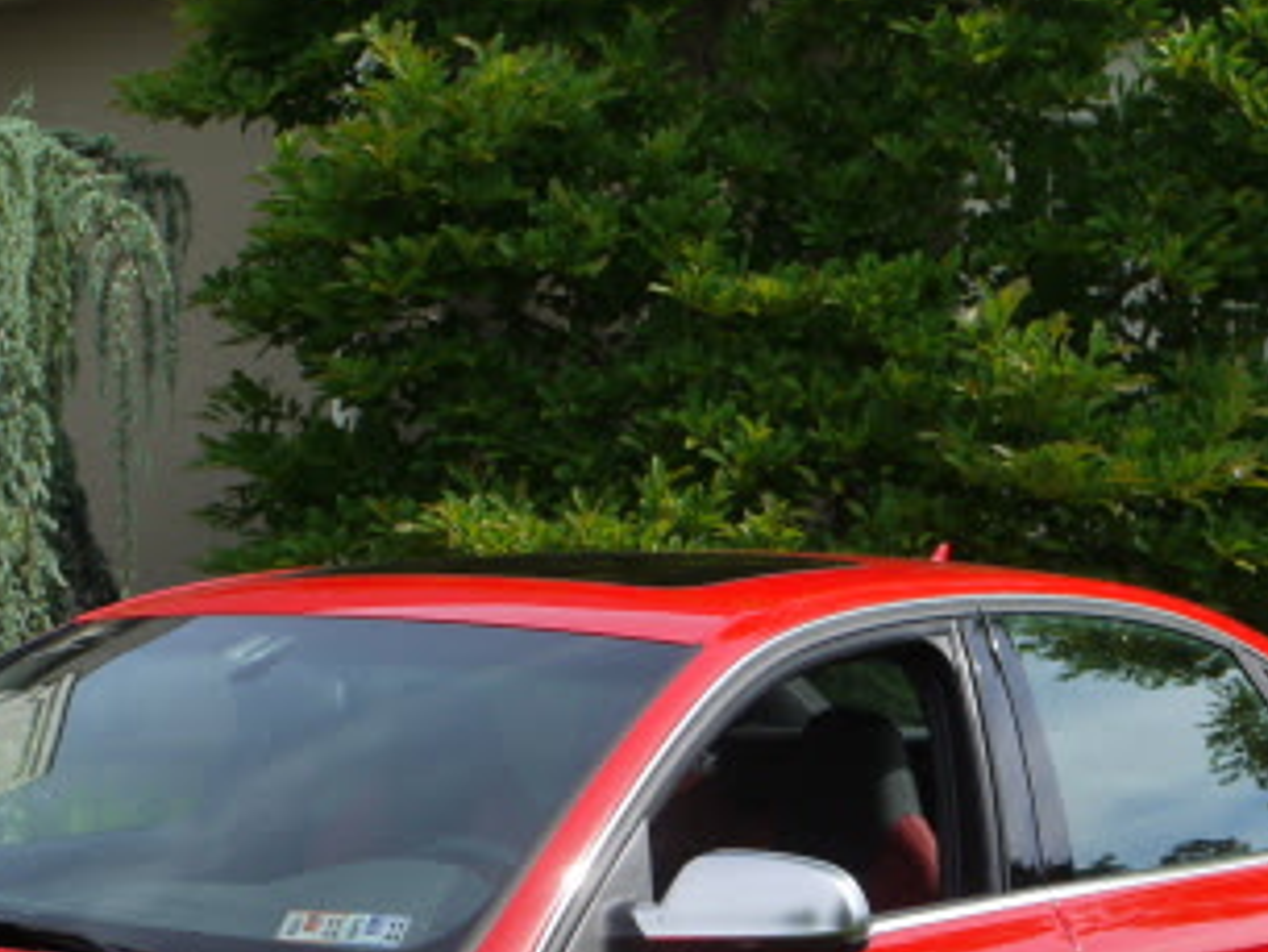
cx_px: 303
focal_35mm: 105
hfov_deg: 18.6
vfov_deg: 13.9
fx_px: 3848
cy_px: 948
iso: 125
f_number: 8
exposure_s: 1/200
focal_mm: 20
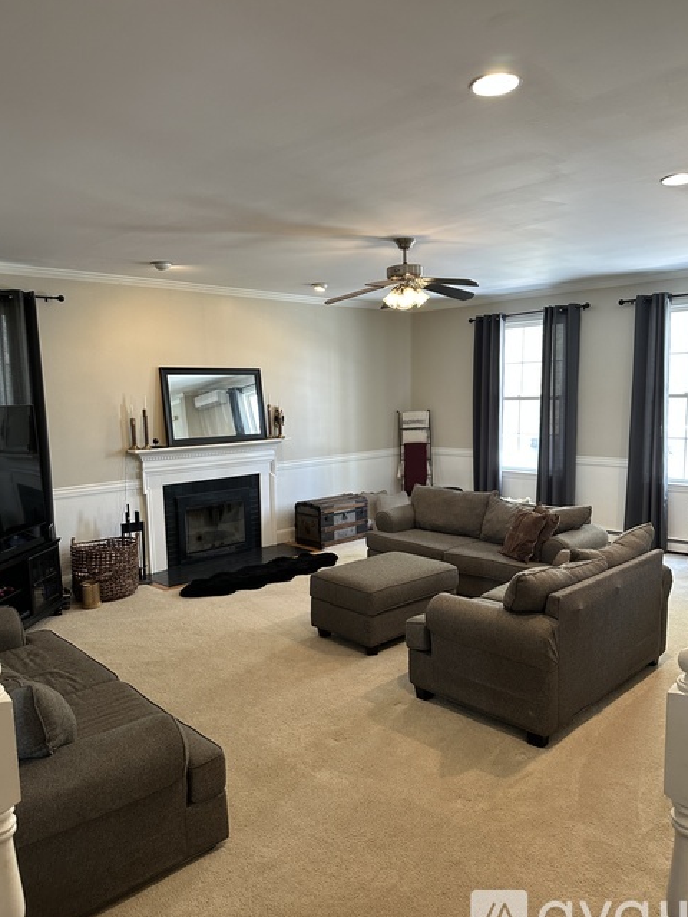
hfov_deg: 54.9
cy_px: 469
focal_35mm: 25
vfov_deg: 69.4
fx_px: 663
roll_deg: +2.0
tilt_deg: -7.3
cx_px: 344
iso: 200
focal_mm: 6.86
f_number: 1.78
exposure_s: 1/60
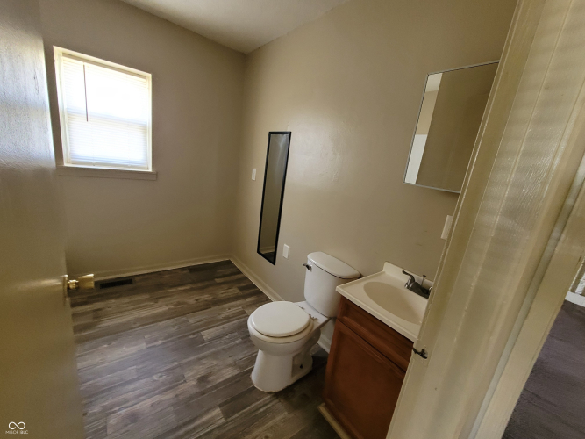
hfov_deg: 106.2
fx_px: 220
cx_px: 292
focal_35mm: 13
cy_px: 220
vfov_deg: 89.9
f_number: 2.2
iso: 320
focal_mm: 2.2
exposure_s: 1/40
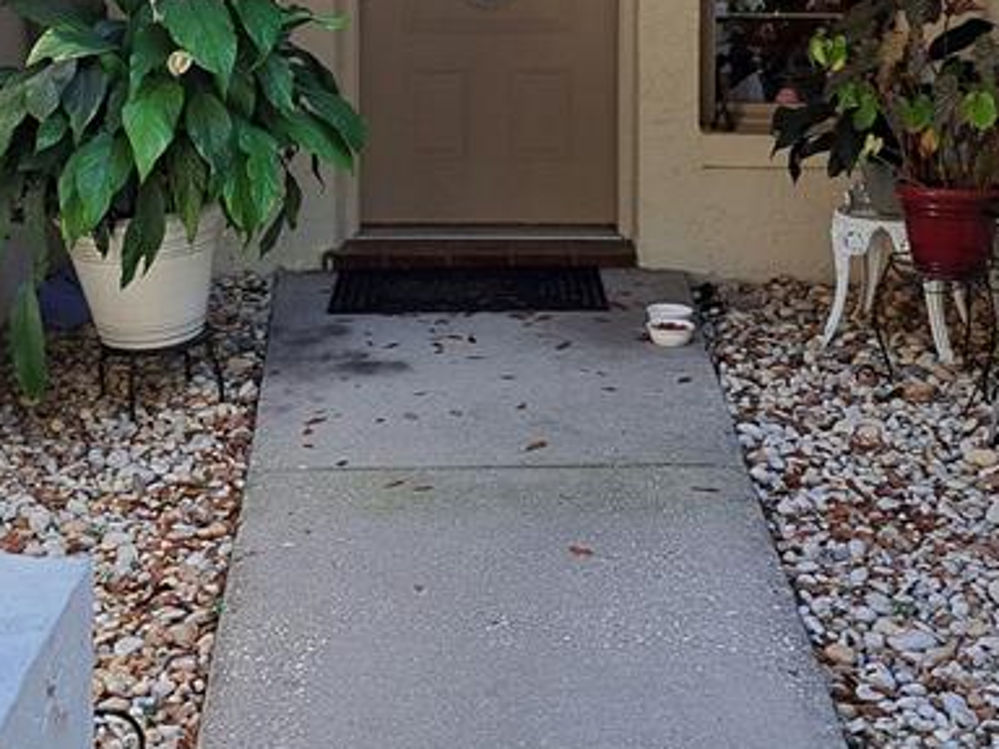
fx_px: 1847
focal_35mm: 64
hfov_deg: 30.3
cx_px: 476
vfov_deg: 22.4
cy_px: 73
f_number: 1.8
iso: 50
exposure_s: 1/134
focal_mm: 5.23
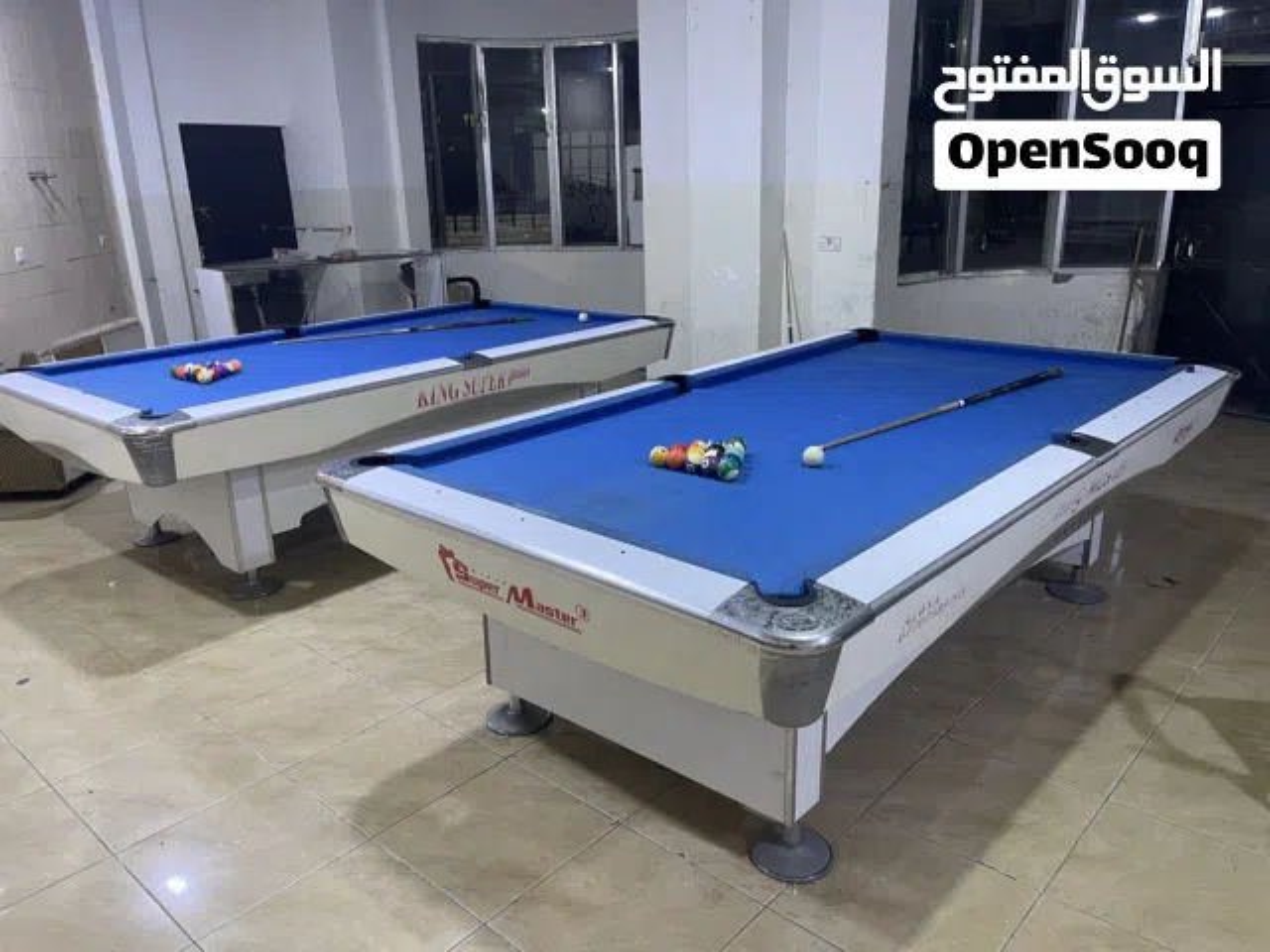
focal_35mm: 25
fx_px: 917
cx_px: 635
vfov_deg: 54.9
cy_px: 476
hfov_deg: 69.4
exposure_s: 1/60
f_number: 1.6
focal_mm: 5.1
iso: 500
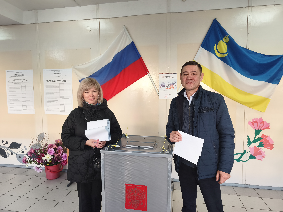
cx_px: 142
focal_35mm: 23
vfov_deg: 58.9
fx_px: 188
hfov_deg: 73.9
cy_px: 106
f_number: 1.7
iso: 250
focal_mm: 6.06
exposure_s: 1/50
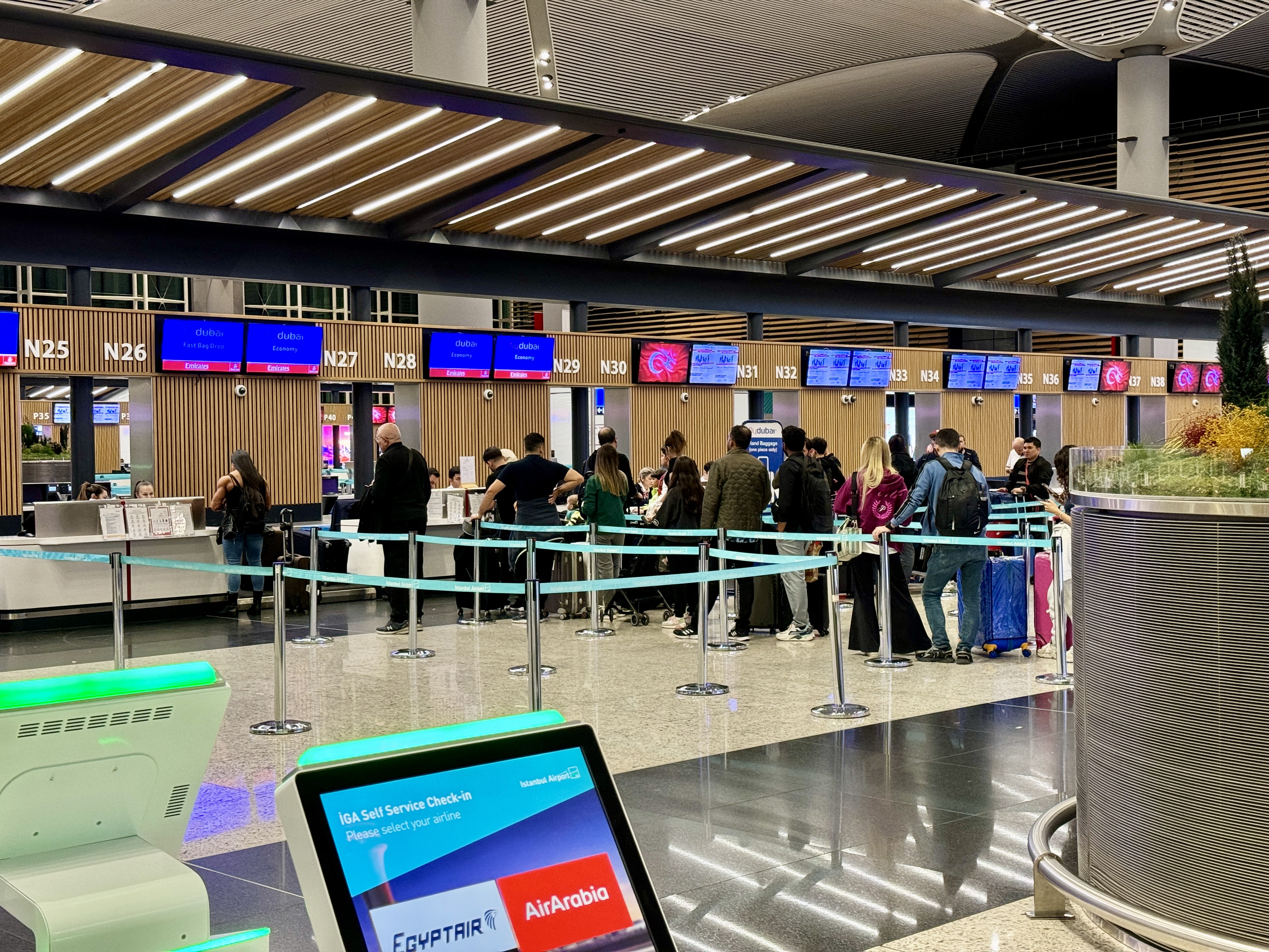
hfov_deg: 39.7
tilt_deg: -2.0
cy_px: 476
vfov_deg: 30.3
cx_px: 634
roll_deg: +0.9
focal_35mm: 48
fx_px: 1760
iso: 250
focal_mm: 6.86
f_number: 1.78
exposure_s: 1/50
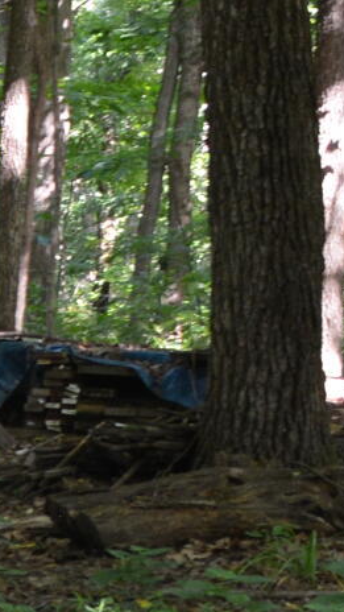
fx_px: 2968
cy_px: 158
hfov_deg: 6.1
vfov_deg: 11.7
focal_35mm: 183
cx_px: -729
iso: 450
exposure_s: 1/60
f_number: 4
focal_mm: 18
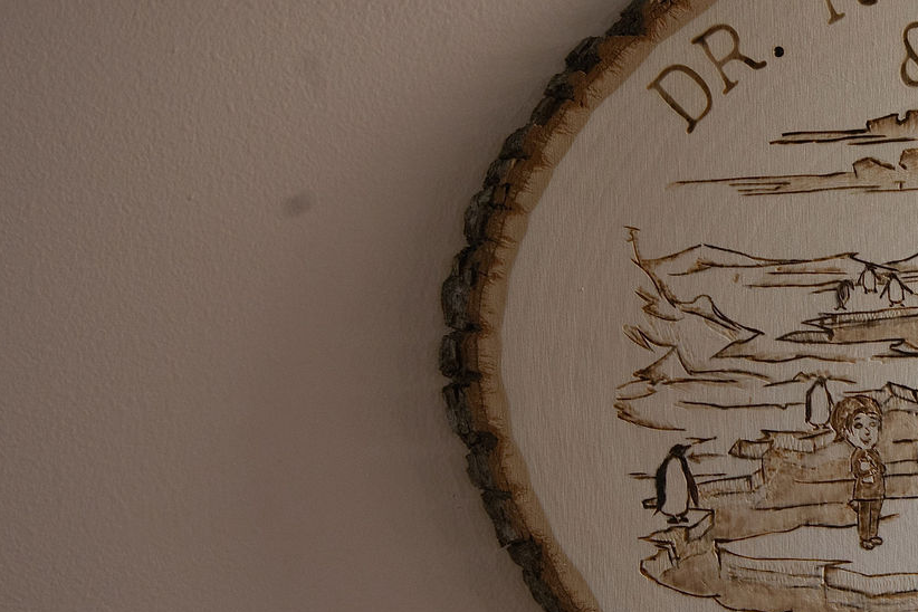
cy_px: 324
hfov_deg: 15.1
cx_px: 1069
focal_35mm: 132
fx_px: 3366
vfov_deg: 10.4
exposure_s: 1/8
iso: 400
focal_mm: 53
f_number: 10
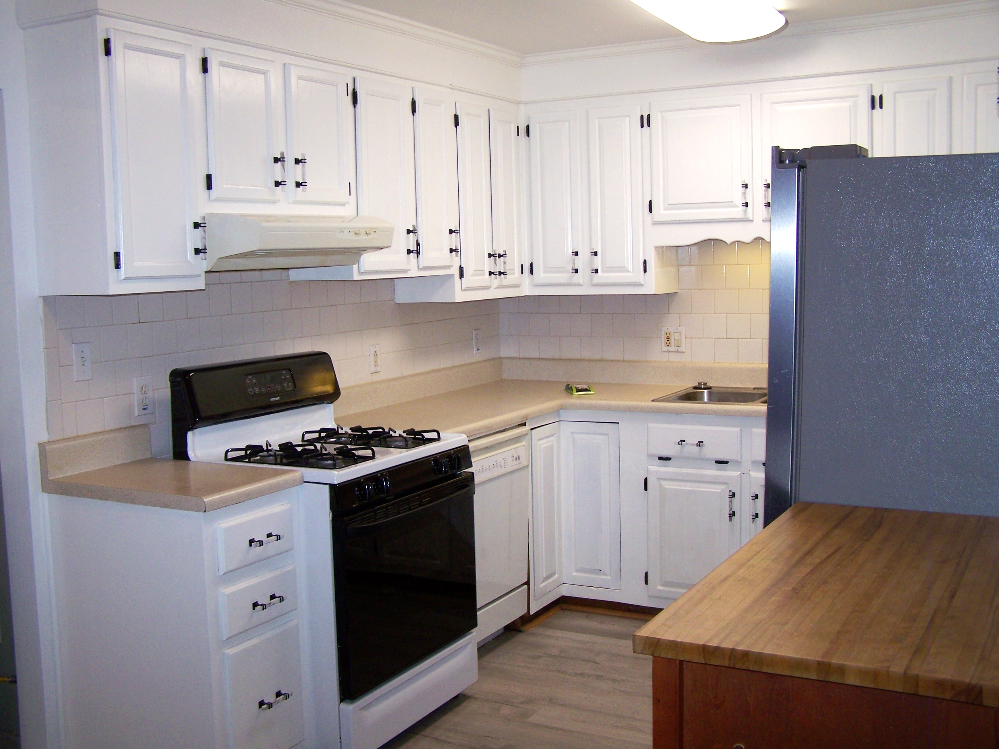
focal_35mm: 38
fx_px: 1097
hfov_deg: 49.0
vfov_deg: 37.7
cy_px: 374
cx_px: 500
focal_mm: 6.3
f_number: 2.8
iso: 80
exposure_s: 1/60
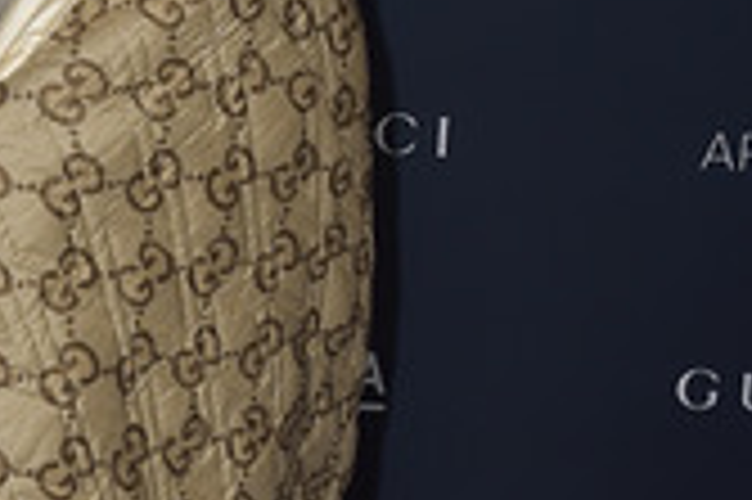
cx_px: -230
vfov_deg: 12.3
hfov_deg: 17.7
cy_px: -153
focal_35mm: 108
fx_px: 2254
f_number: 6.3
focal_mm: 40
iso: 500
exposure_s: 1/250
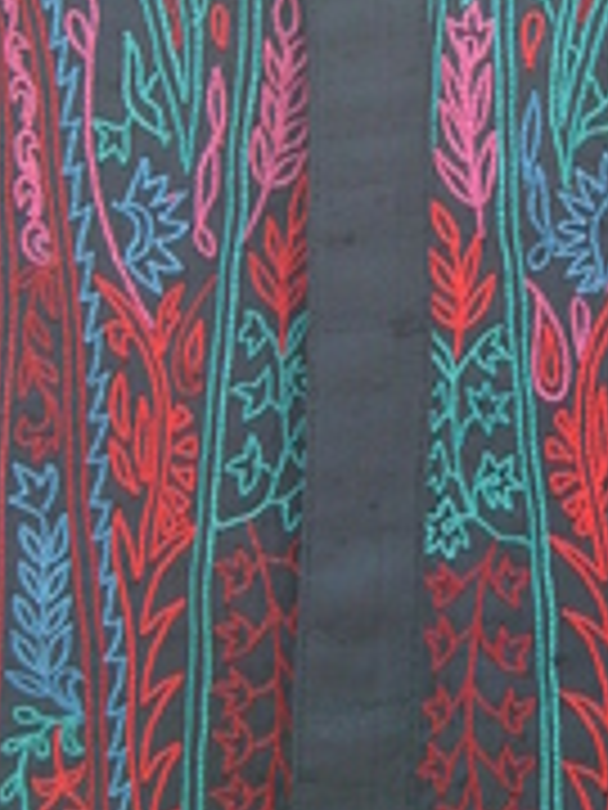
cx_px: 324
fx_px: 3044
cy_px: 326
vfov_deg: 15.2
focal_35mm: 130
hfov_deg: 11.4
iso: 80
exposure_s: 1/350
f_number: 2.8
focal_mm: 5.8
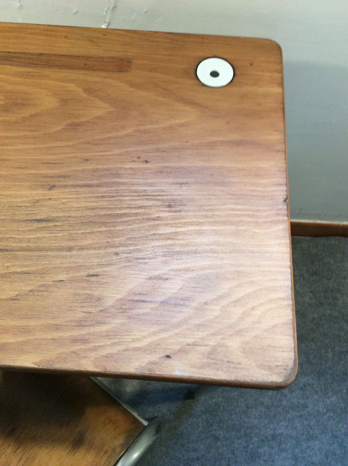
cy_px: 233
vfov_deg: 56.9
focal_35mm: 32
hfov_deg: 44.1
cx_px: 174
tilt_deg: -67.5
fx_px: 430
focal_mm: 3.3
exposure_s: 1/25
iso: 100
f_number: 2.4
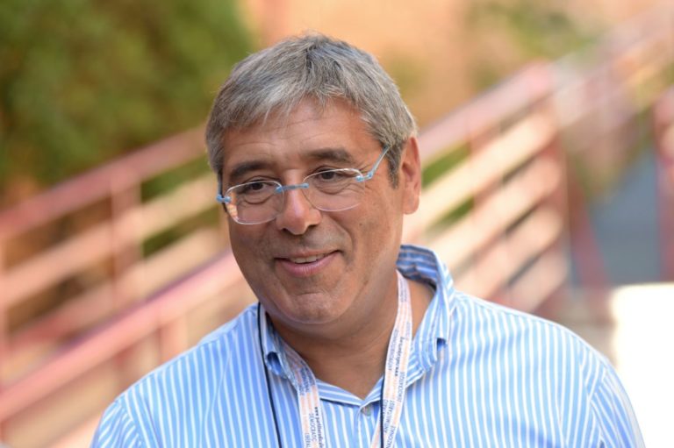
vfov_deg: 11.0
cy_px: 224
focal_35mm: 125
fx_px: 2339
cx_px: 337
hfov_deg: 16.4
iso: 250
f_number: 5
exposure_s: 1/250
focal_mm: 125
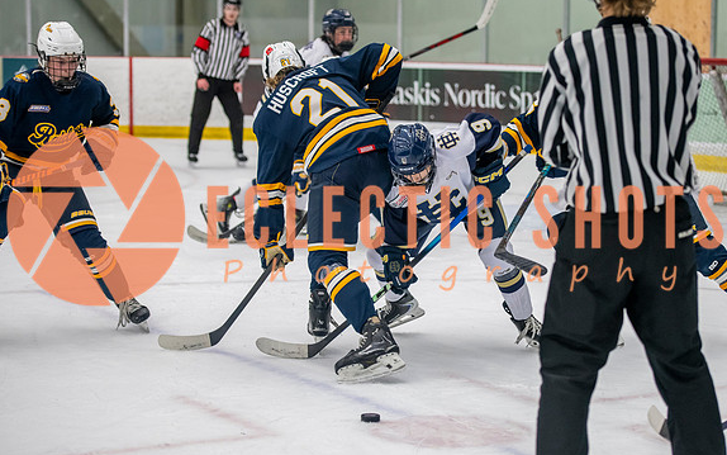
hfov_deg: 19.8
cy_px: 263
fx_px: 2081
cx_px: 433
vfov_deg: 12.5
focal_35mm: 105
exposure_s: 1/640
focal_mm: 86
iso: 2000
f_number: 3.2
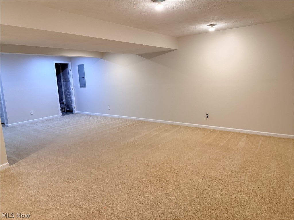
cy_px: 110
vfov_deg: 56.8
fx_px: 204
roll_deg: +2.6
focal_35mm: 24
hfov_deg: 71.6
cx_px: 147
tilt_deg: -8.3
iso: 160
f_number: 1.78
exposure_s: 1/120
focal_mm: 6.76
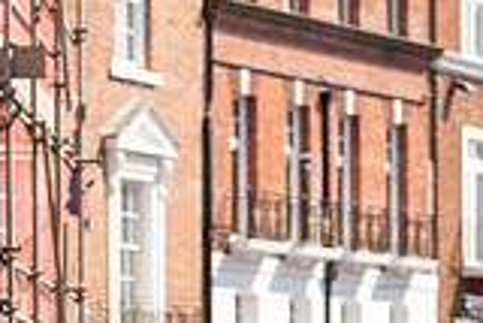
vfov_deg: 5.0
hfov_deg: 7.6
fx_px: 3653
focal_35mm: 272
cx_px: 136
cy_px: 527
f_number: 4
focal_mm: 75
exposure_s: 1/400
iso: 100
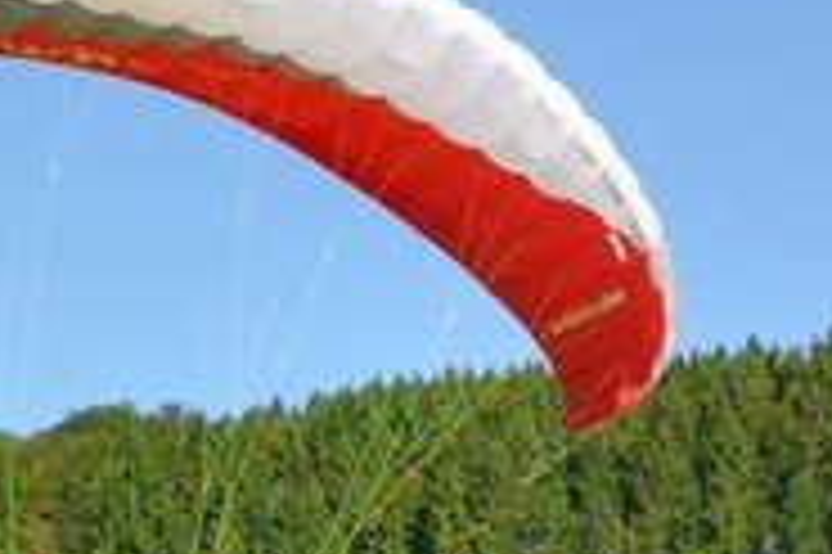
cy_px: 761
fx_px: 3121
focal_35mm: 135
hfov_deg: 14.9
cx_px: -27
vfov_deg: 9.9
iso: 200
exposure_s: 1/125
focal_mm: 21
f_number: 11
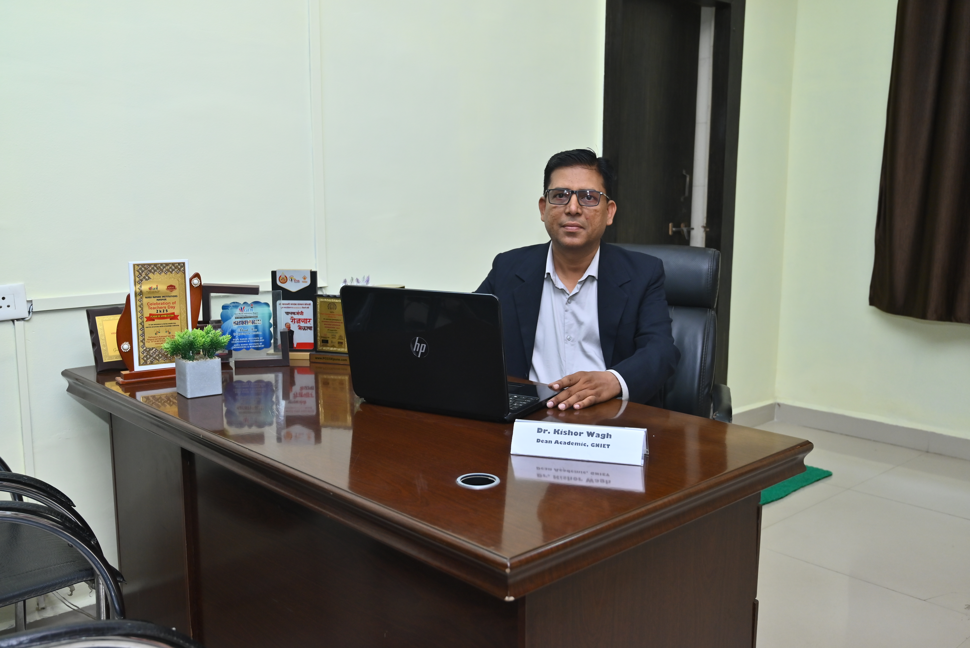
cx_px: 485
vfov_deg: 39.5
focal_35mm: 34
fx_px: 903
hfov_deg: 56.5
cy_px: 324
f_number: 4.5
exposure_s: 1/250
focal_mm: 33.5
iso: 500
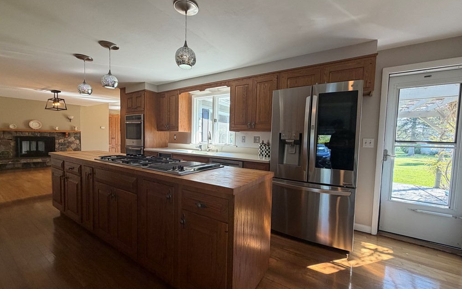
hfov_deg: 101.5
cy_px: 148
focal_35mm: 15
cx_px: 230
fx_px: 189
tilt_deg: -3.5
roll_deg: -1.7
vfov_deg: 74.8
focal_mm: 2.22
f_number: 2.2
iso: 200
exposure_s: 1/120
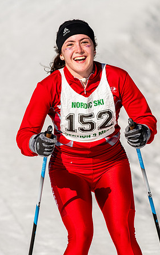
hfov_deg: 1.9
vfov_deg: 3.0
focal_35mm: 692
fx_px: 4828
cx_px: 102
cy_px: 128
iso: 400
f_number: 5.6
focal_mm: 300
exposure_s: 1/3200
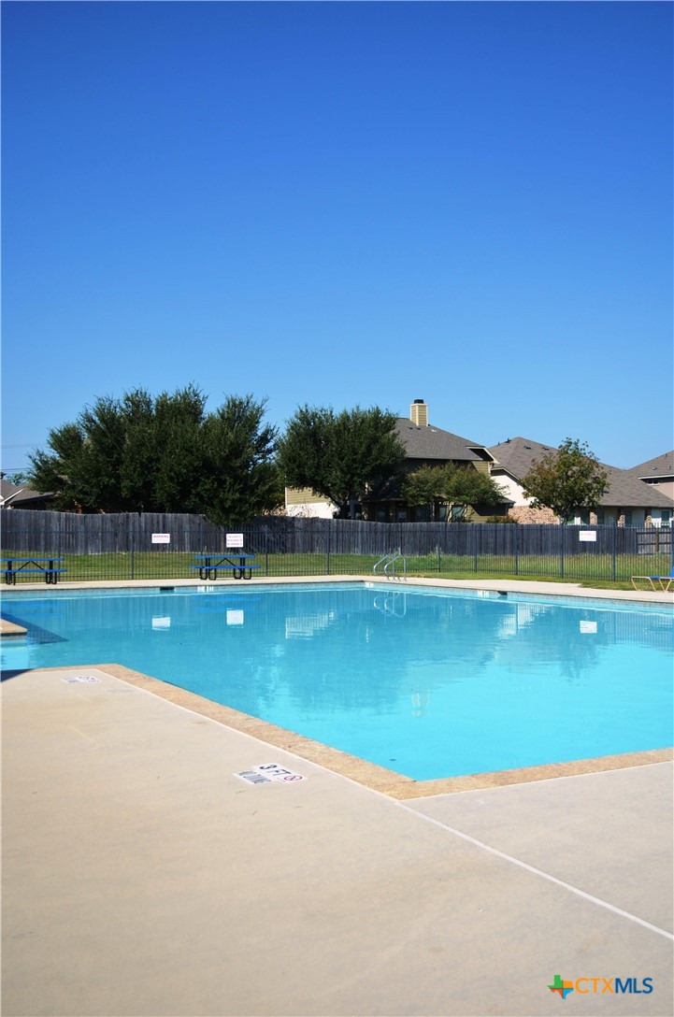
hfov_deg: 36.7
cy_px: 508
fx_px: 1015
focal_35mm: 36
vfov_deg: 53.2
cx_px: 337
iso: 200
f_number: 4
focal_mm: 24
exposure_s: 1/2000
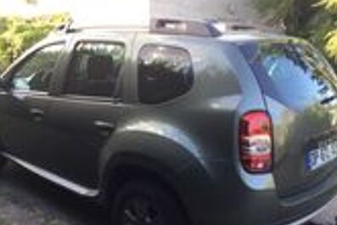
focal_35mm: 39
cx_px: 149
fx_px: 365
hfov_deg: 49.4
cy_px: 151
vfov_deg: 33.9
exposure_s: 1/50
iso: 32
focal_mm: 3.3
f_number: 2.4
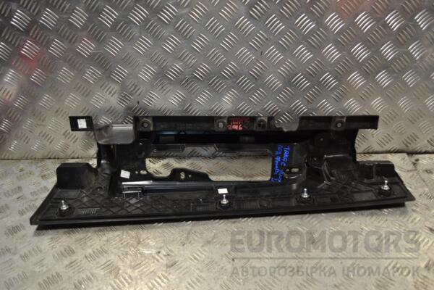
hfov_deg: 57.2
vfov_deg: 40.0
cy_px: 145
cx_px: 217
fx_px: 398
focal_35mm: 33
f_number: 3.8
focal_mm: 22
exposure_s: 1/30
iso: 110
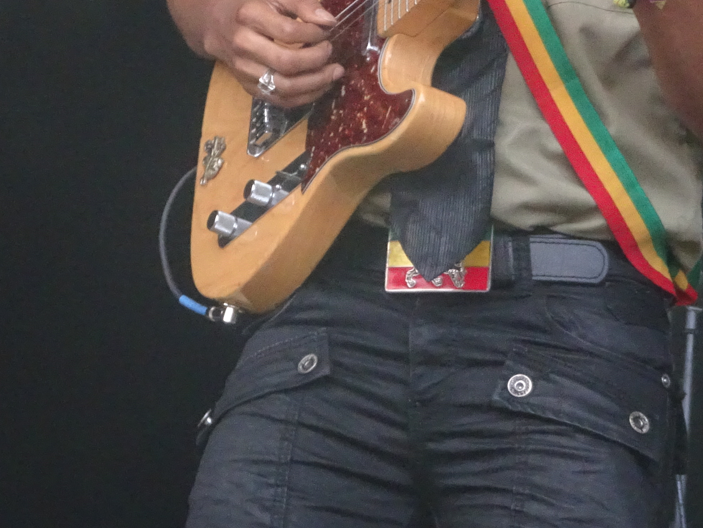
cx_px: 390
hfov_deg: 3.9
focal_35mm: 507
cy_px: -63
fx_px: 10297
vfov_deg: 2.9
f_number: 6.3
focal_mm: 35.17
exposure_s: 1/160
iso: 800
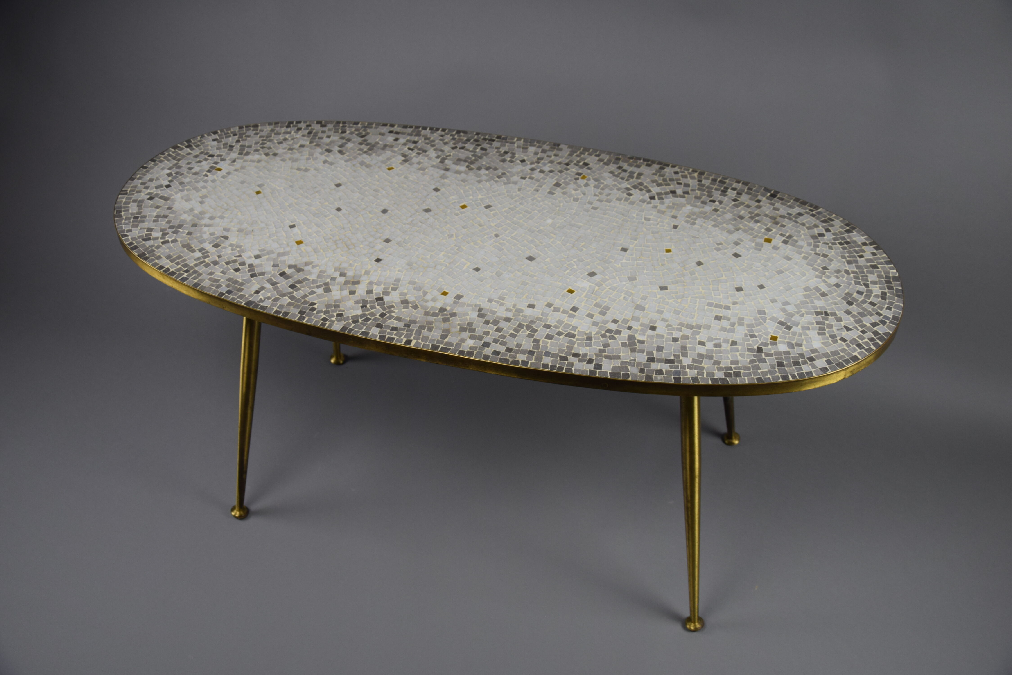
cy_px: 338
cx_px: 506
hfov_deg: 53.1
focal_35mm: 36
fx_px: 1012
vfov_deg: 36.9
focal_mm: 24
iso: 400
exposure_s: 1/60
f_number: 4
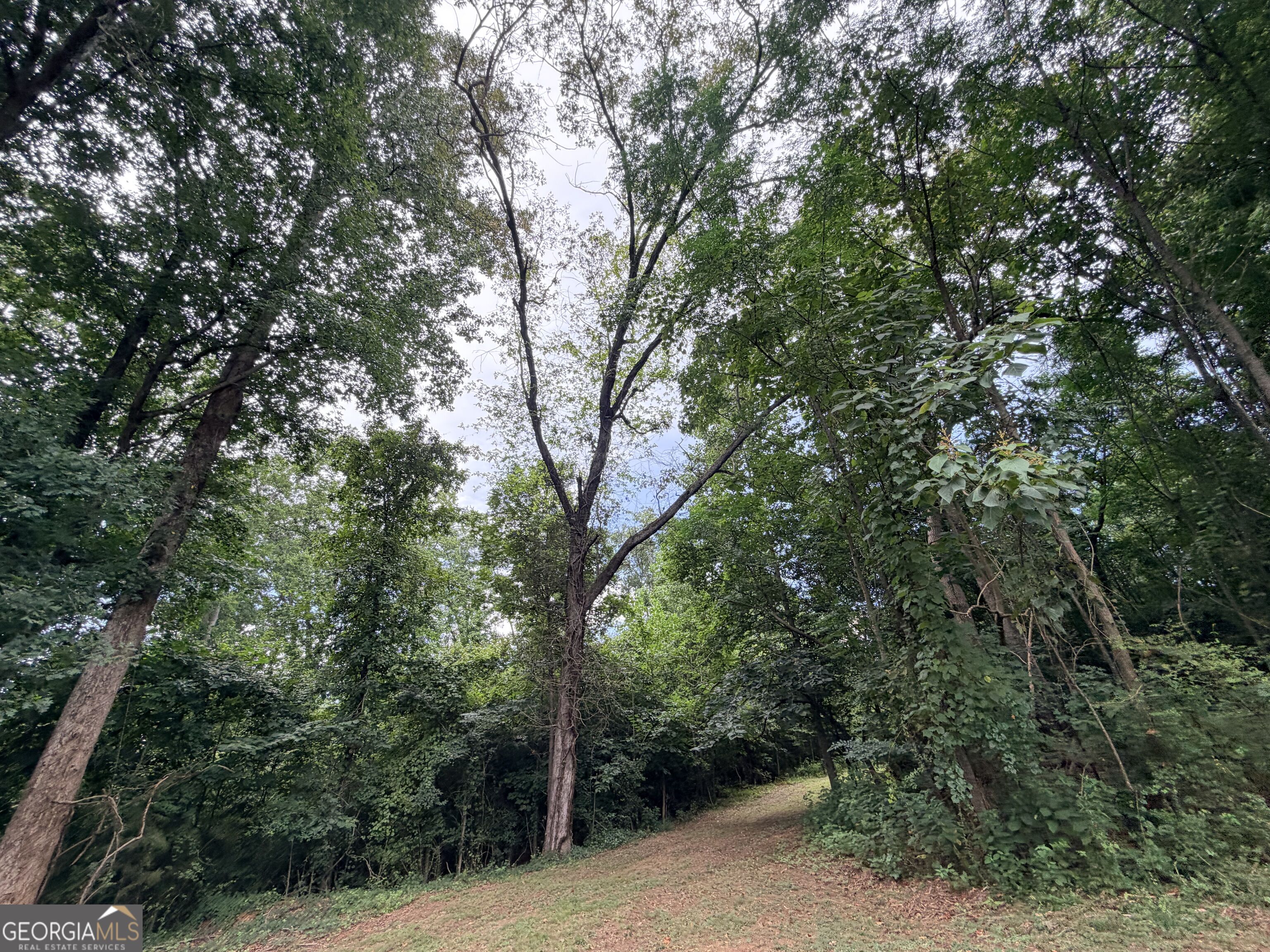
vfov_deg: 85.7
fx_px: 514
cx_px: 635
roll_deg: +6.0
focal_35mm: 14
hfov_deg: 102.1
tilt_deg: +34.5
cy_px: 476
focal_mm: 2.22
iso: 50
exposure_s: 1/192
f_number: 2.2
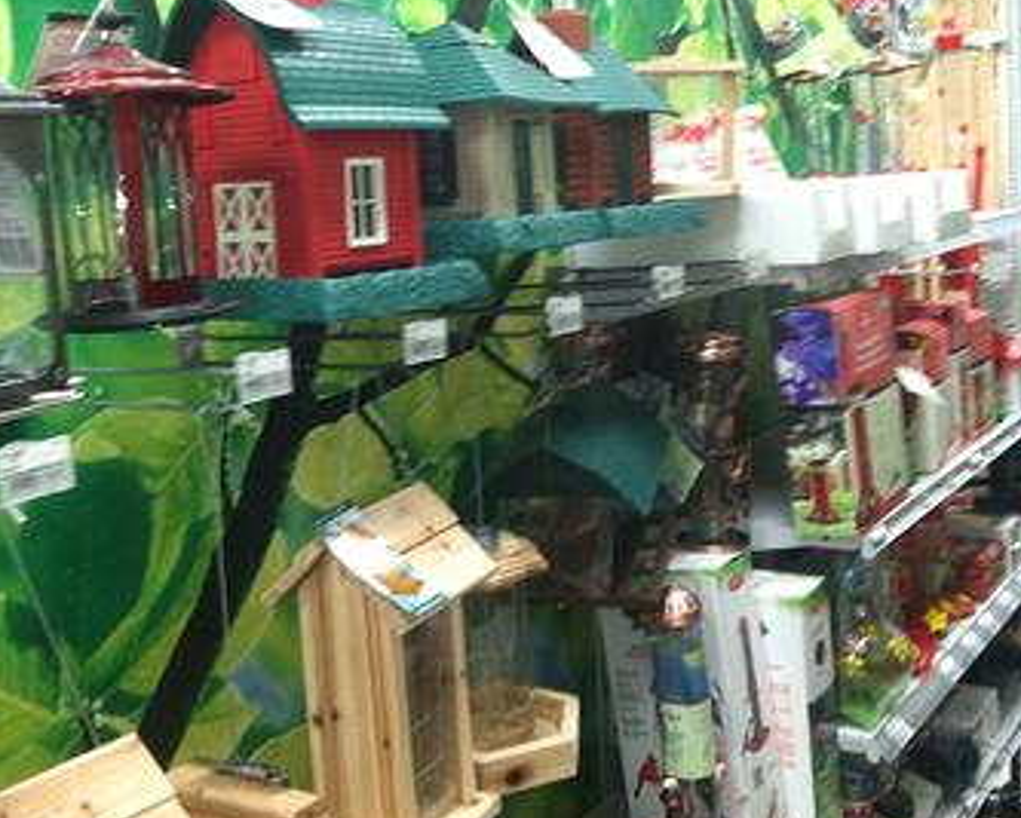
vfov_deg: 31.4
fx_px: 1452
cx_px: 468
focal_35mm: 48
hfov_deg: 38.7
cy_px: 316
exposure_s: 1/15
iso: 160
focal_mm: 3.85
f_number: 2.8
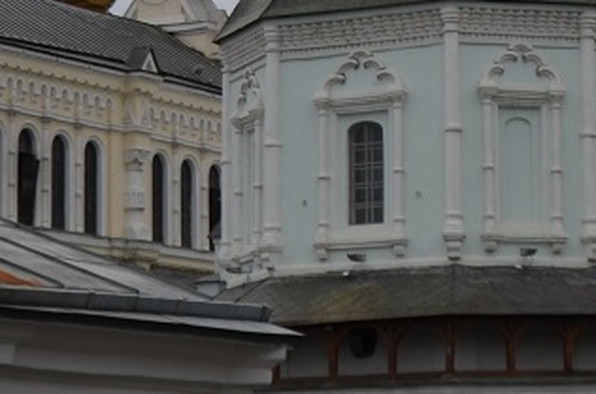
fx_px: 3006
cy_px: -214
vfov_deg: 7.4
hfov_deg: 11.2
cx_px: 566
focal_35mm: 182
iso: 200
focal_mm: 24
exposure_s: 1/250
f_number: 8
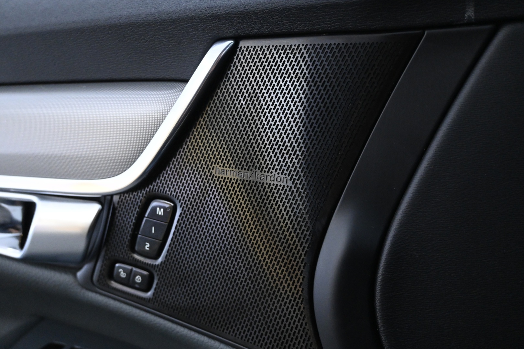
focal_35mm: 33
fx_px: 480
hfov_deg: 57.2
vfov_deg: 40.0
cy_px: 174
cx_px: 262
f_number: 4
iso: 3600
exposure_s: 1/40
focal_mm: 22
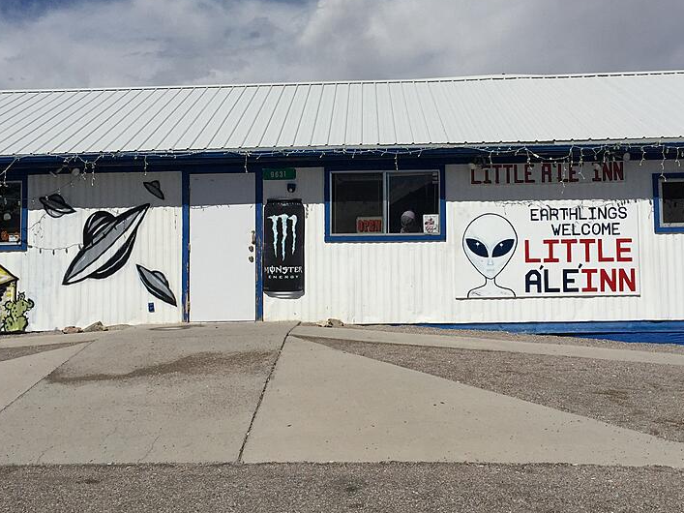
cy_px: 203
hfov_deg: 44.8
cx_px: 347
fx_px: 830
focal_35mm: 42
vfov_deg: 34.2
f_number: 2.2
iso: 32
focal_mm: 4.15
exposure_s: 1/9901
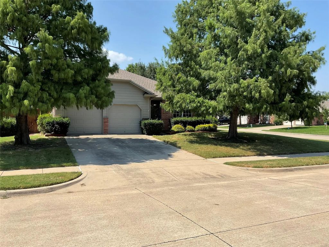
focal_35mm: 29
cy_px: 124
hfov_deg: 61.7
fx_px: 276
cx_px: 164
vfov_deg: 48.2
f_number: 1.8
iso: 16
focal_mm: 3
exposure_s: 1/1626
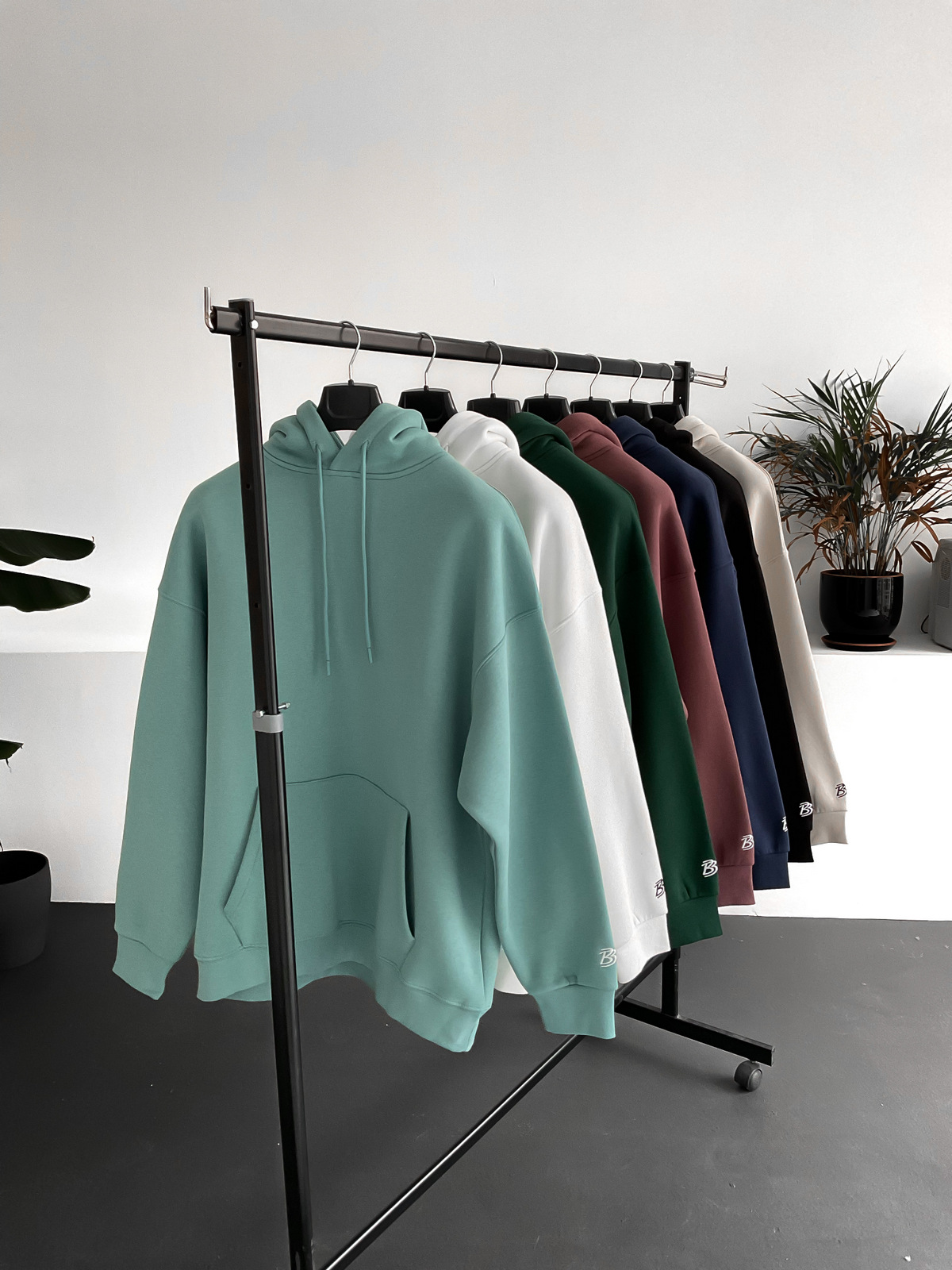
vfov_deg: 61.7
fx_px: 1063
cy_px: 635
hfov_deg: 48.2
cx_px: 476
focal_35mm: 29
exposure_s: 1/90
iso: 64
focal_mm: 3
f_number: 1.8
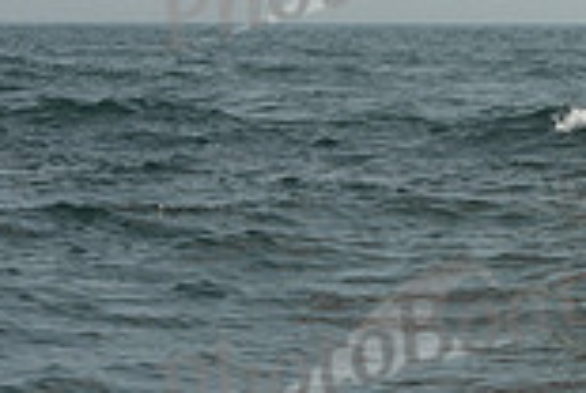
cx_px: 888
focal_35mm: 355
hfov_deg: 5.7
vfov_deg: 3.9
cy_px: -297
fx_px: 5790
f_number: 10
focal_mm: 95
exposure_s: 1/1250
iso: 320
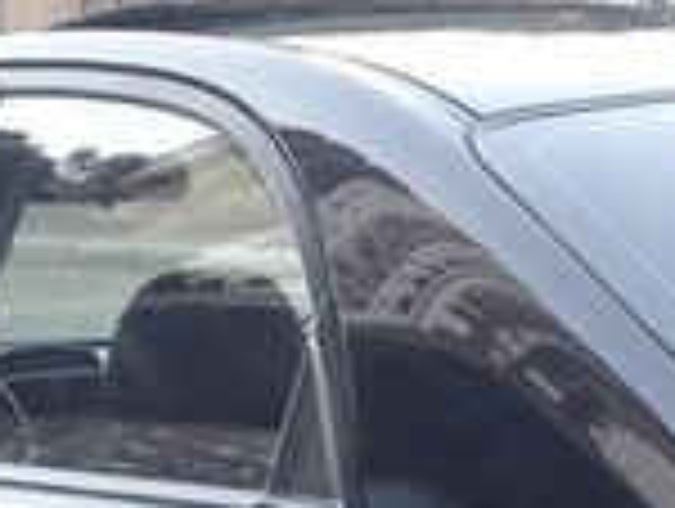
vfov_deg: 11.5
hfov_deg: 15.6
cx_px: 706
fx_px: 2402
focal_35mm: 123
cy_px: 816
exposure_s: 1/100
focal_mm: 3.7
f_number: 1.9
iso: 64
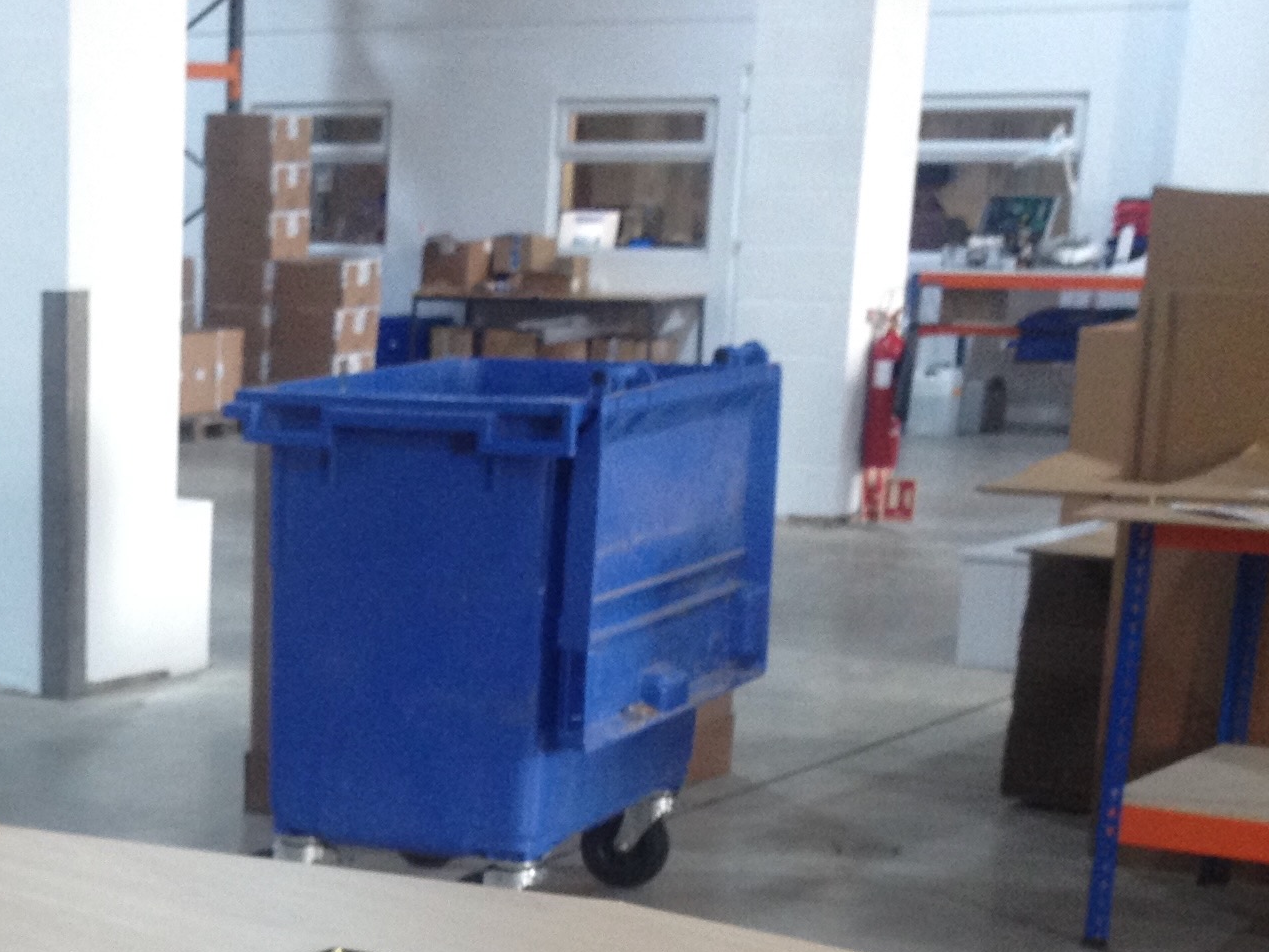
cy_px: 1172
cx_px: 37
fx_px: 3300
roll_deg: -1.4
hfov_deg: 21.1
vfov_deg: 15.7
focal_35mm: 90
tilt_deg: -20.5
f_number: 2.4
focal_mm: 4.28
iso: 125
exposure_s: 1/20
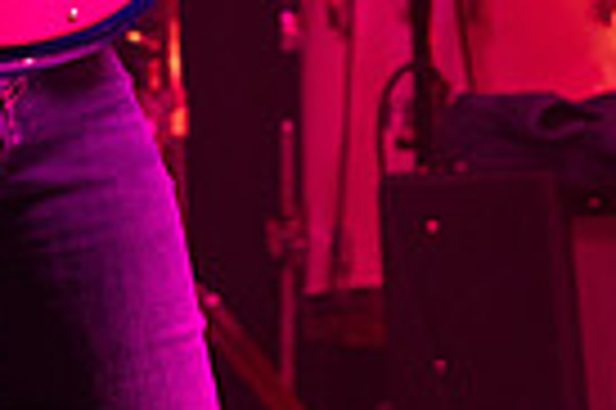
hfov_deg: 7.5
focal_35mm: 273
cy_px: -464
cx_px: 83
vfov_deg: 4.9
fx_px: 4666
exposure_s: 1/125
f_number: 2.8
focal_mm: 40
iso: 2000
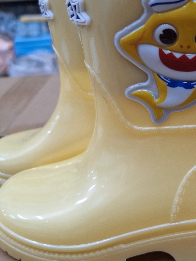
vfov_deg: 46.1
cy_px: 89
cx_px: 138
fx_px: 302
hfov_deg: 35.4
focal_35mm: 40
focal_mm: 5.54
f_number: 1.8
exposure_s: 1/40
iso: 100
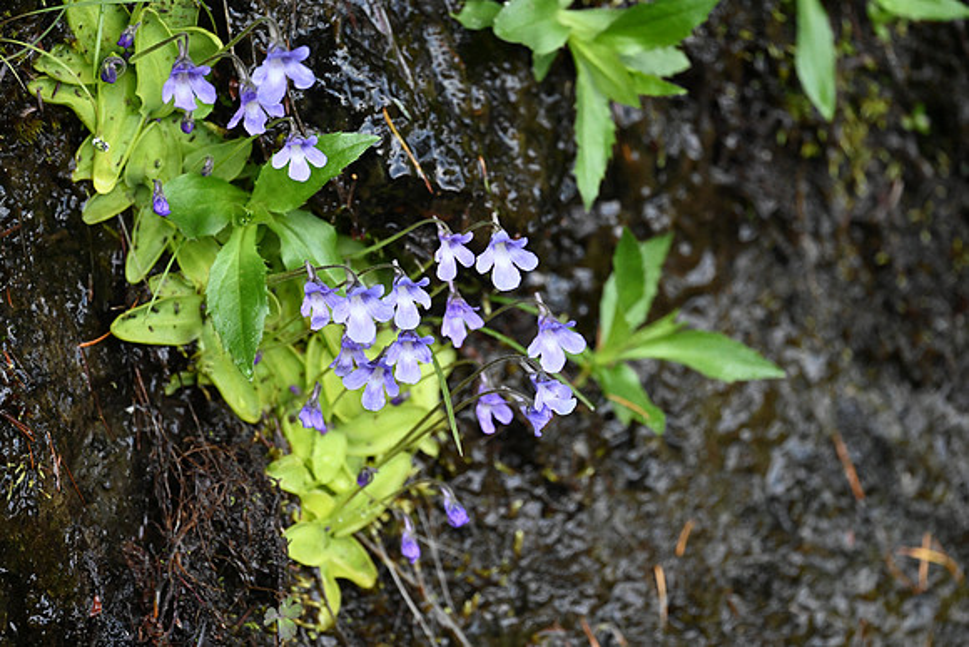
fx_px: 16153
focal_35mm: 600
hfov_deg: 3.4
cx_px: 484
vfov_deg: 2.3
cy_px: 324
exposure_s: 1/1250
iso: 6400
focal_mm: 600
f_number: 6.3
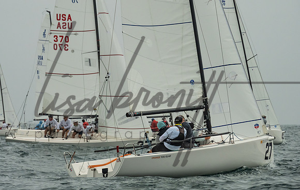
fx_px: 2291
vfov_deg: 4.7
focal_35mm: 279
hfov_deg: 7.5
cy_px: 62
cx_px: 129
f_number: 9
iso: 800
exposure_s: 1/3200
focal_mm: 200
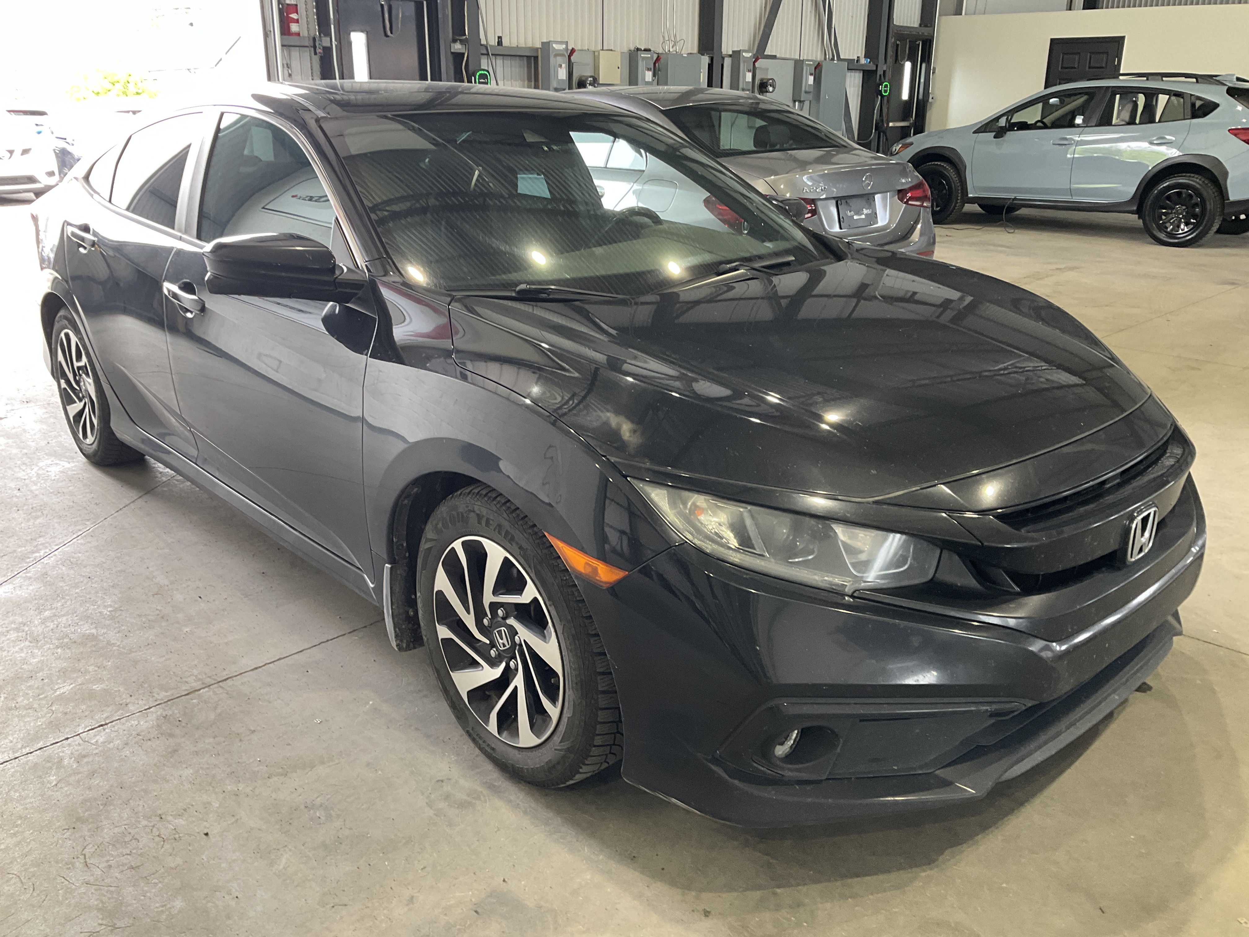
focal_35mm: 29
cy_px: 468
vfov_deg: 48.2
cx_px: 624
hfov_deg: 61.7
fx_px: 1046
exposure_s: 1/75
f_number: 1.8
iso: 64
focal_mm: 3
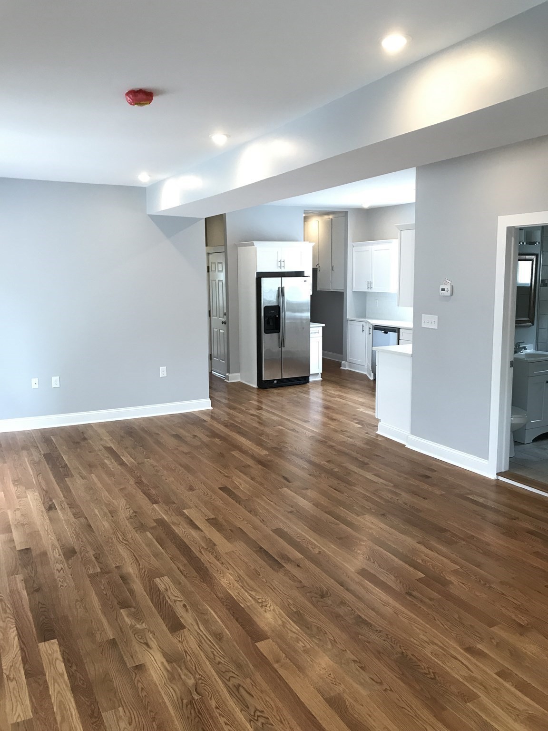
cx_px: 274
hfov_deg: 49.7
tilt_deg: -7.3
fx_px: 591
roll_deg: -0.2
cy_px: 366
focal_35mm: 28
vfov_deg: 63.4
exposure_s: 1/40
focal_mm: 3.99
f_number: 1.8
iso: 32
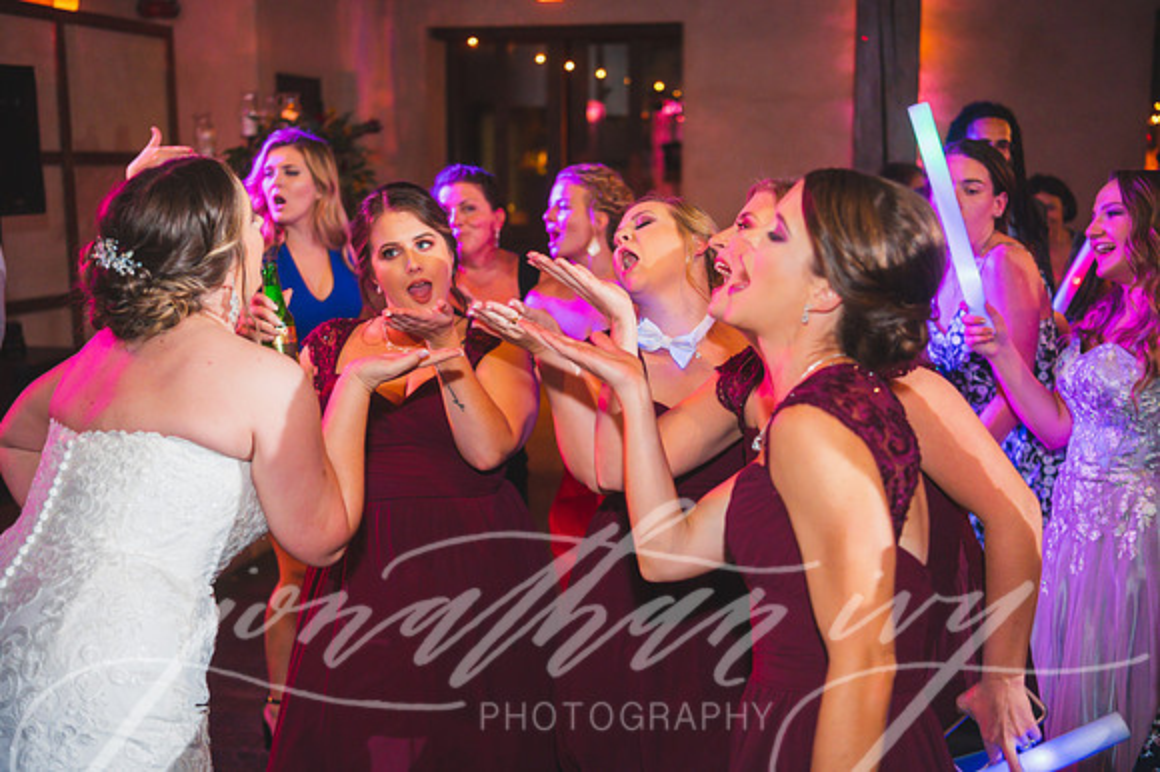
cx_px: 580
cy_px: 386
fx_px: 1449
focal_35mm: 45
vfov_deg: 29.8
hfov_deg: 43.6
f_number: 2.8
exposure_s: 1/200
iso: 2000
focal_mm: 45
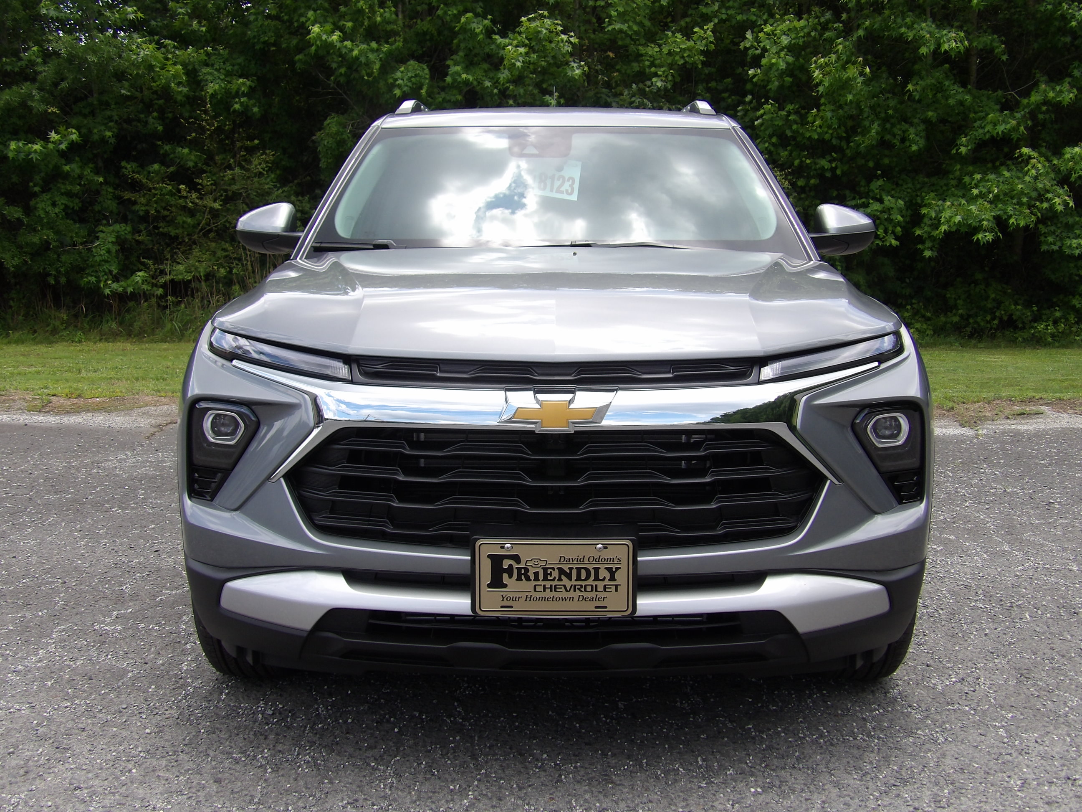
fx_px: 1219
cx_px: 541
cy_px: 406
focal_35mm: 39
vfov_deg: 36.8
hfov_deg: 47.9
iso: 100
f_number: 3.7
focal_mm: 7
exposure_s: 1/386
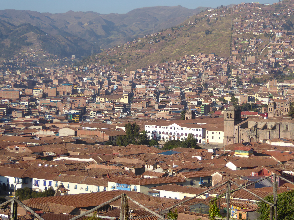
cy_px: 113
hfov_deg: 17.3
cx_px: 152
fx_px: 968
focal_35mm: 114
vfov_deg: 13.0
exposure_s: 1/320
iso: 80
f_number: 5
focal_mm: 17.5
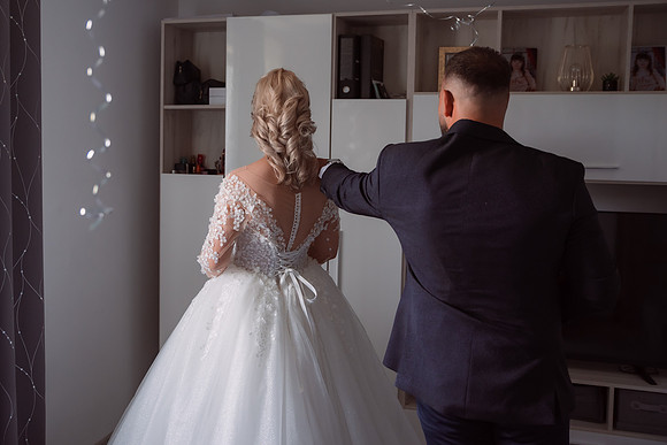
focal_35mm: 43
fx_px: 789
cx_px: 273
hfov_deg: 45.6
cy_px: 194
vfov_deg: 31.5
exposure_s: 1/250
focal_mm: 36
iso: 500
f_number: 2.8
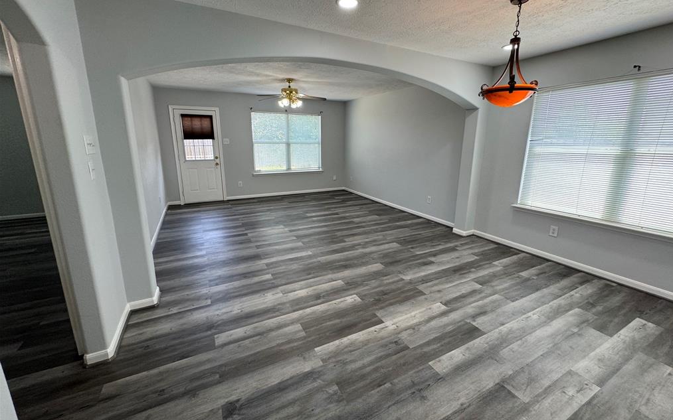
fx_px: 275
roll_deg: -1.3
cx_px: 339
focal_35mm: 15
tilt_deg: -11.5
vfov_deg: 74.7
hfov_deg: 101.5
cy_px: 201
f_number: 2.2
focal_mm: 2.22
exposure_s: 1/120
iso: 125
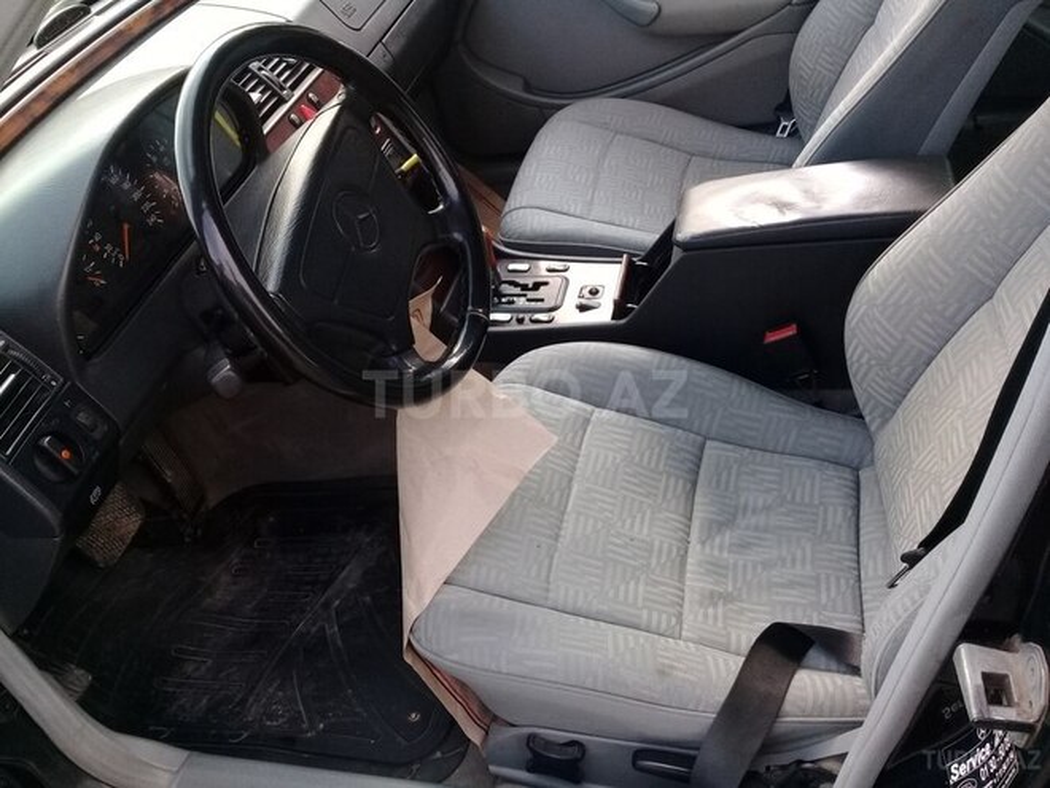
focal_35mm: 31
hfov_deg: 58.4
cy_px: 394
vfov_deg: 45.4
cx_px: 525
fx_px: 940
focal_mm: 3.3
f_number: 2.2
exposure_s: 1/60
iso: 64
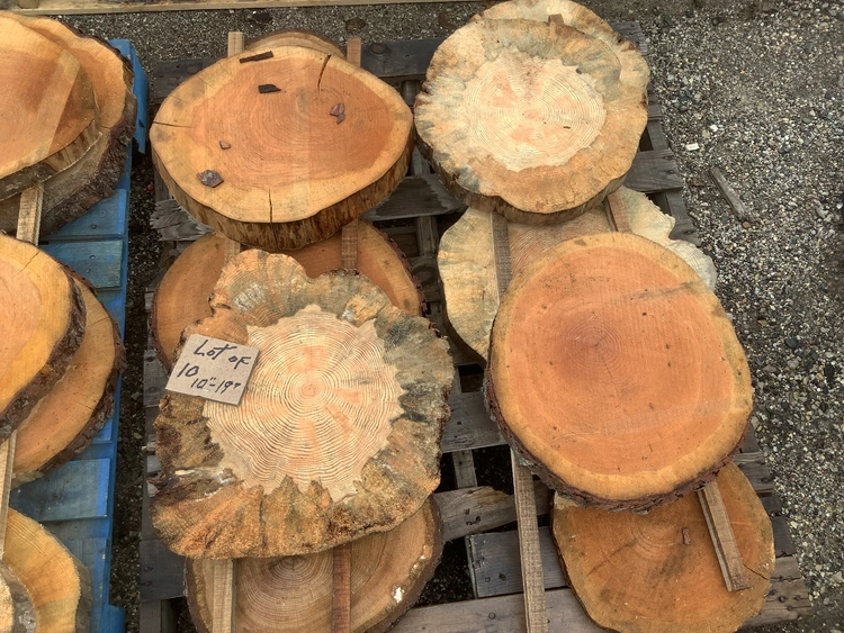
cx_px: 422
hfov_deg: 58.3
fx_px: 756
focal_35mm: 31
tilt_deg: -66.2
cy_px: 316
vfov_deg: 45.5
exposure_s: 1/120
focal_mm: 3.3
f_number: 2.4
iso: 25
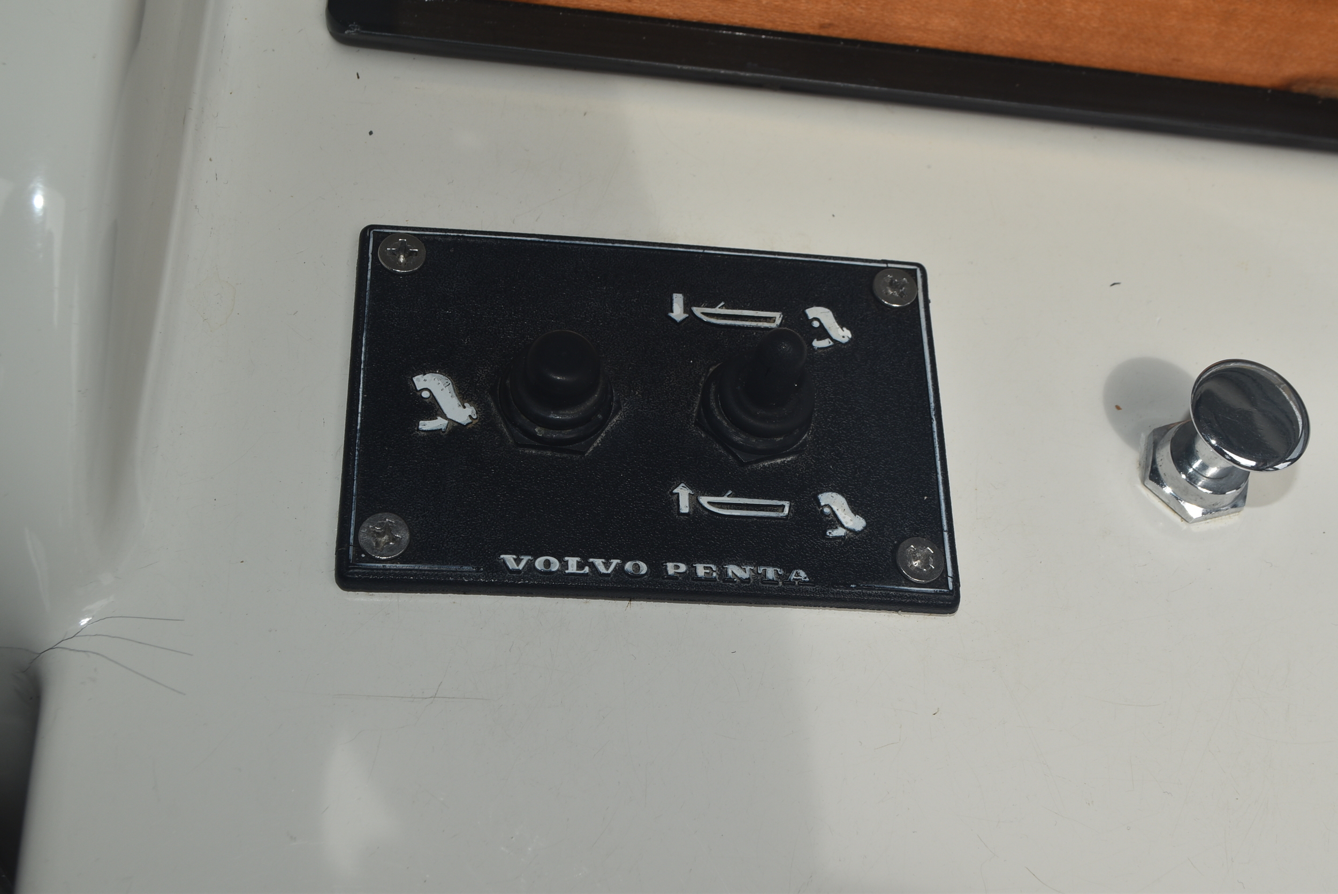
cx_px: 669
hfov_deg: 43.6
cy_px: 447
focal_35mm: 45
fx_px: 1674
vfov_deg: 29.9
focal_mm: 30
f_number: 10
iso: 100
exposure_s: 1/200
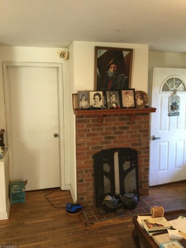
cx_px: 95
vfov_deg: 56.8
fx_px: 229
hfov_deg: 44.2
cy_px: 121
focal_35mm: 32
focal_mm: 3.3
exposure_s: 1/30
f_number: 2.4
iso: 125
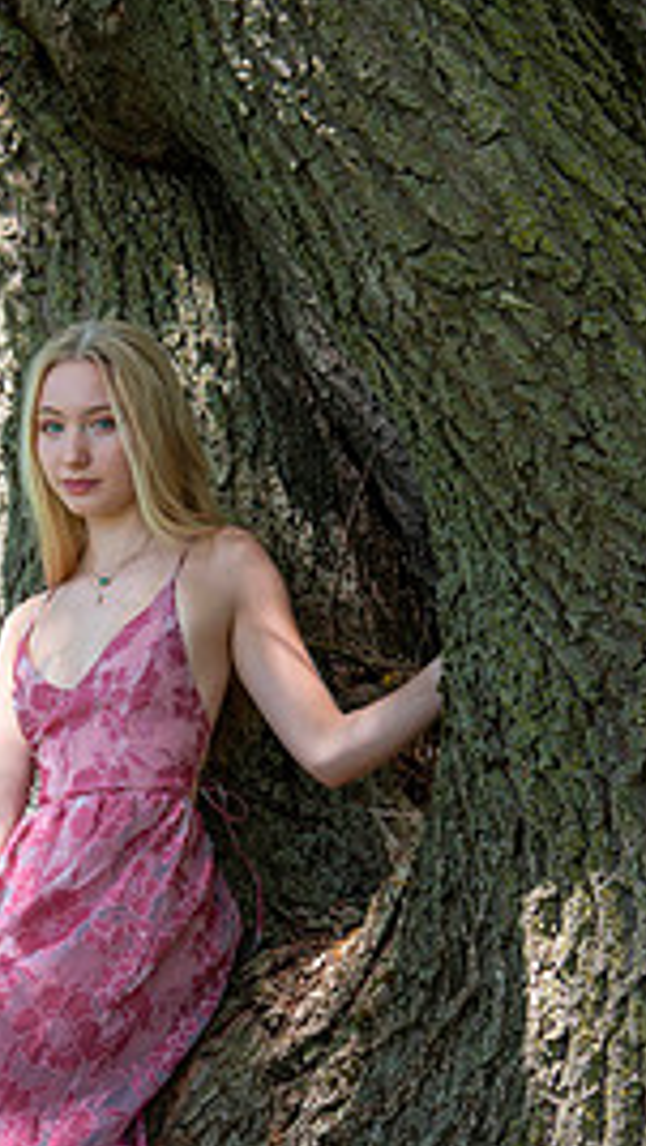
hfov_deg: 11.1
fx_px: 3315
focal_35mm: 109
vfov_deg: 19.5
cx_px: 81
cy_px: 783
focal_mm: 62
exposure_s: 1/160
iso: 320
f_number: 5.6
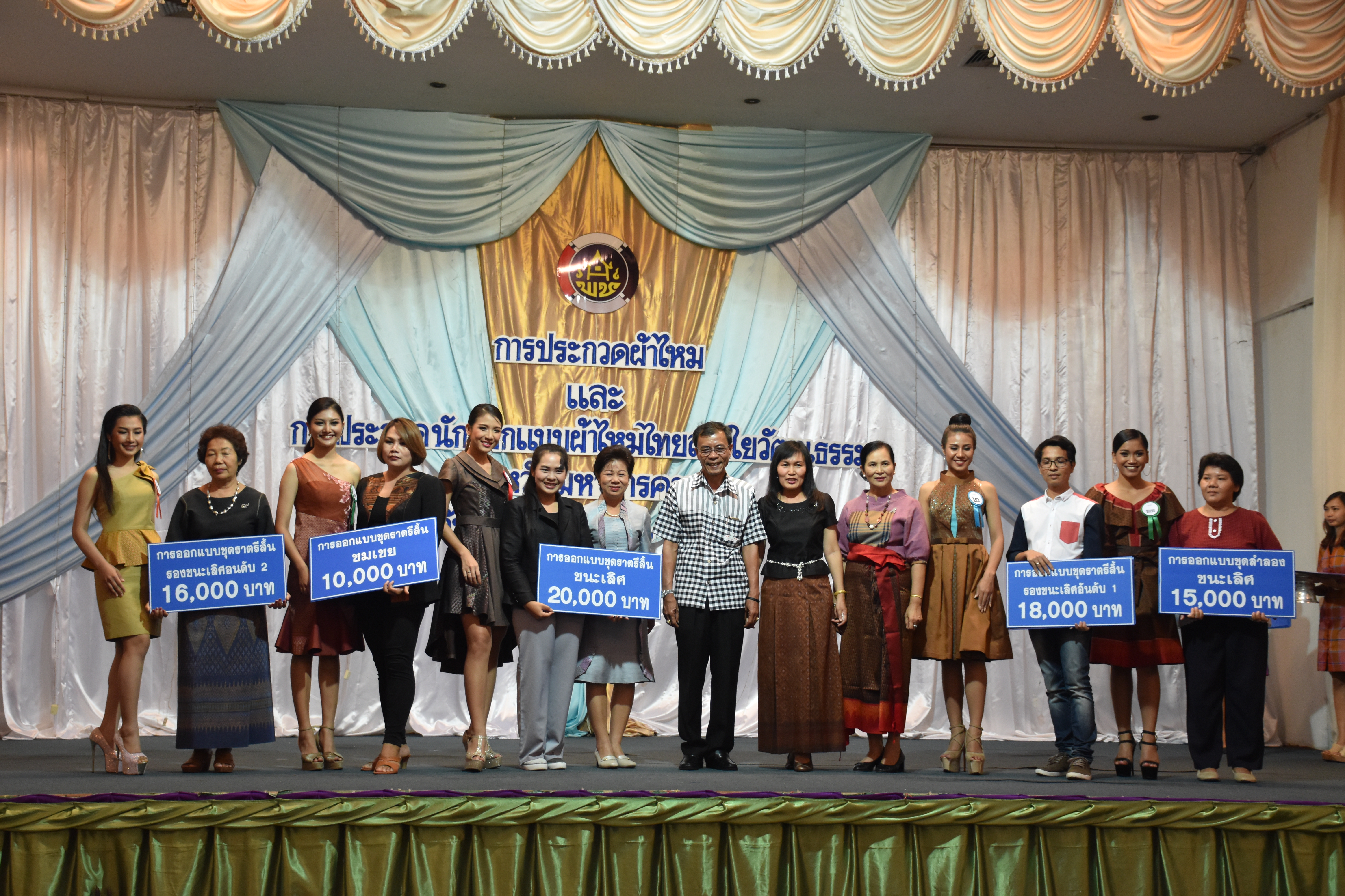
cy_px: 448
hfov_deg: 38.9
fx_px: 1905
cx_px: 672
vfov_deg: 26.5
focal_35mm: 51
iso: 1250
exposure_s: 1/60
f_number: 4.2
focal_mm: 34
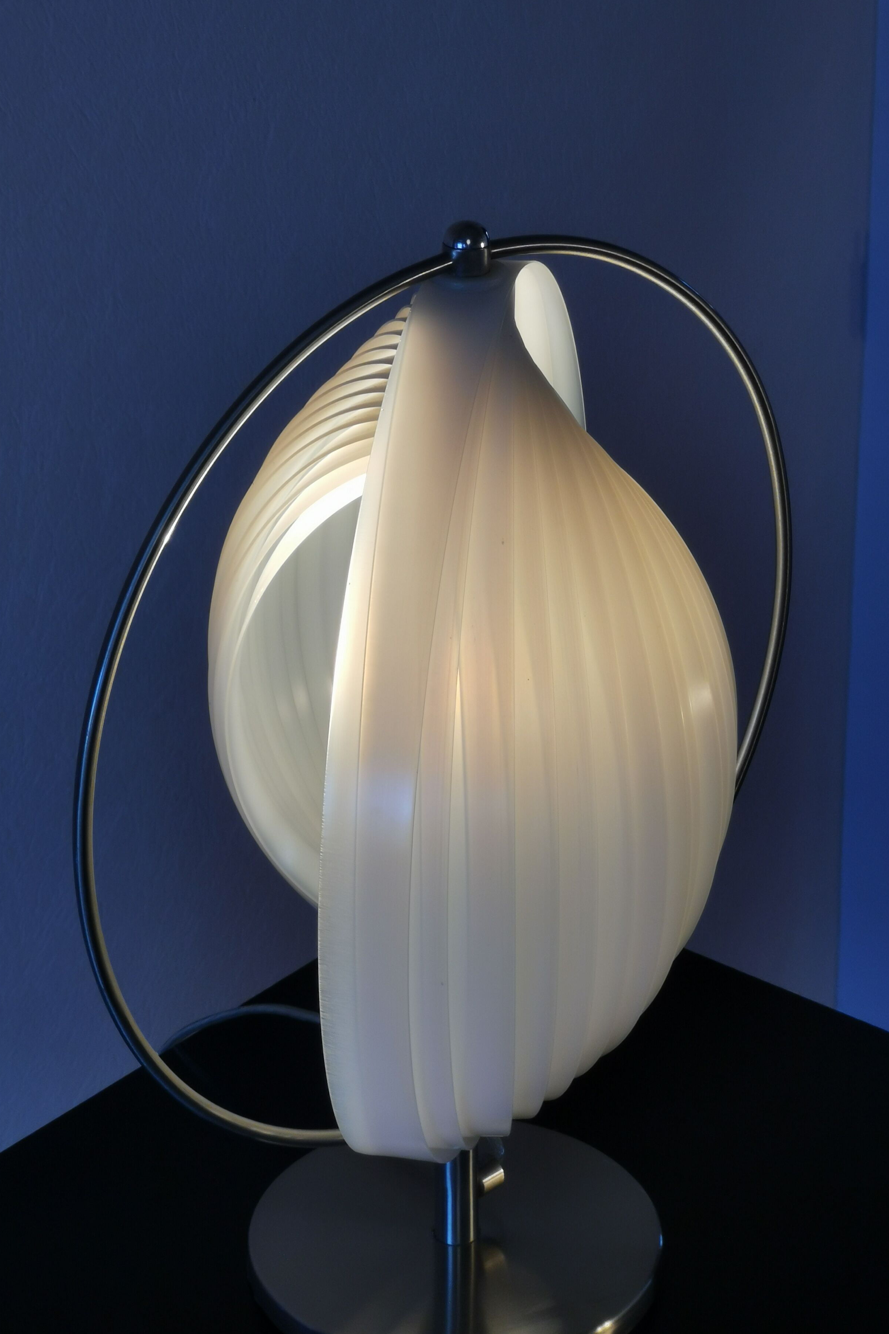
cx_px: 417
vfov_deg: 23.9
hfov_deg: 16.1
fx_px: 3149
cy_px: 671
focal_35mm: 85
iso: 50
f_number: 2.4
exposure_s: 1/100
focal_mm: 7.48
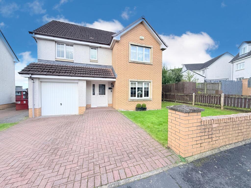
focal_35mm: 14
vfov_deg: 85.7
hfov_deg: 102.1
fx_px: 102
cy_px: 94
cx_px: 126
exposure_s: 1/651
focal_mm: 2.22
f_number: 2.2
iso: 64
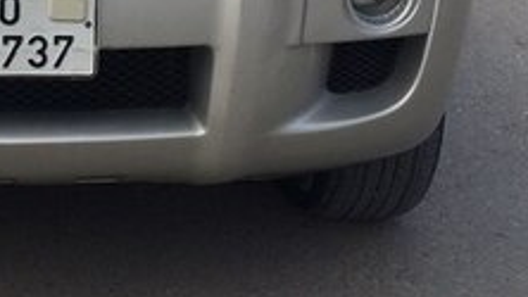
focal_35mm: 94
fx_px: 1316
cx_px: -38
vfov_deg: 12.4
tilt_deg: -12.6
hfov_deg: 21.6
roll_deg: +2.3
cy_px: -118
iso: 32
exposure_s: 1/1208
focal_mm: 4.15
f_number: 2.2
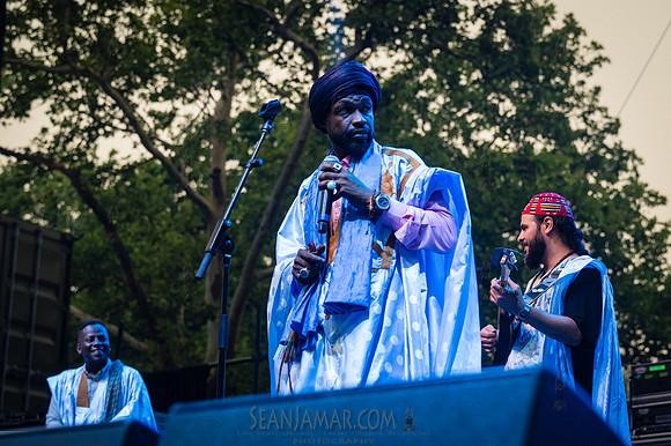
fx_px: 1391
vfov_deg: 18.2
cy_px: 231
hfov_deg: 27.1
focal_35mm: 75
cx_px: 321
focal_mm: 62
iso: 2000
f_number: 3.5
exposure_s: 1/640
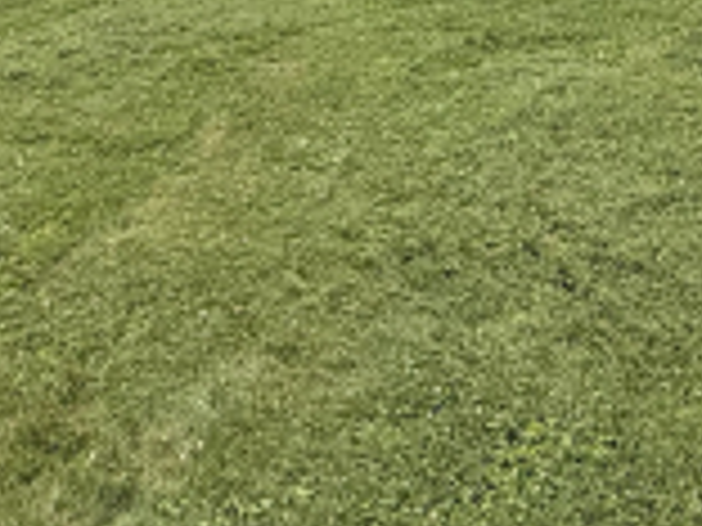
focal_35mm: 60
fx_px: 1217
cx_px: 461
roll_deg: +3.2
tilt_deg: -1.9
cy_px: -225
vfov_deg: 21.2
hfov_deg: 32.0
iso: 64
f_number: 2.2
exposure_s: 1/734
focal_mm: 2.22
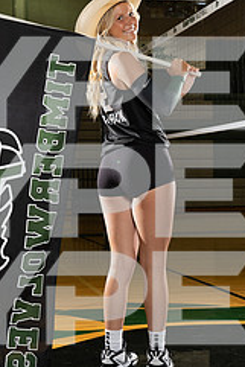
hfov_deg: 19.5
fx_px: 703
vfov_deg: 29.2
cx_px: 32
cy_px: 192
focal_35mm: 69
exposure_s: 1/250
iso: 800
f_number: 5.6
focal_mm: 37
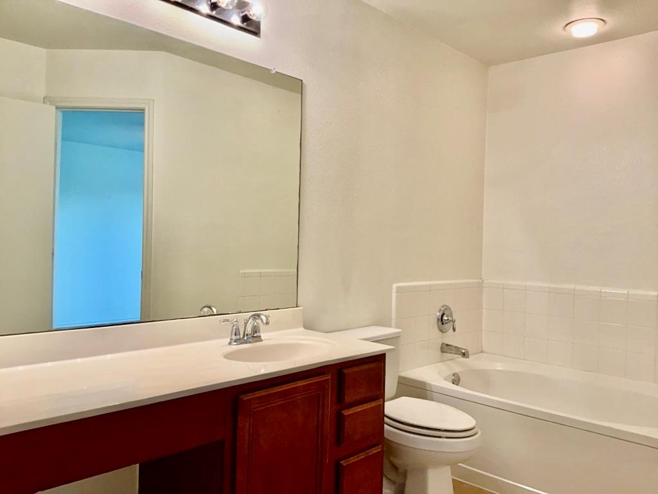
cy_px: 247
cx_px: 329
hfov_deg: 65.3
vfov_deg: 51.4
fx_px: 513
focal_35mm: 27
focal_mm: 3
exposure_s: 1/100
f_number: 1.8
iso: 80
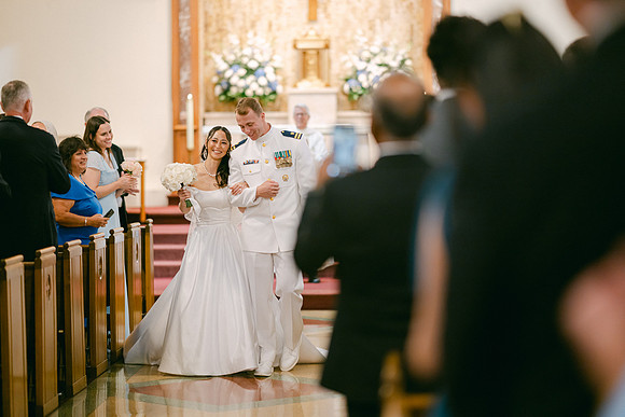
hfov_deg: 19.3
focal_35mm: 106
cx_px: 312
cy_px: 208
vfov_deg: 12.9
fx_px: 1838
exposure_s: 1/125
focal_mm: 105
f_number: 1.4
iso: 400
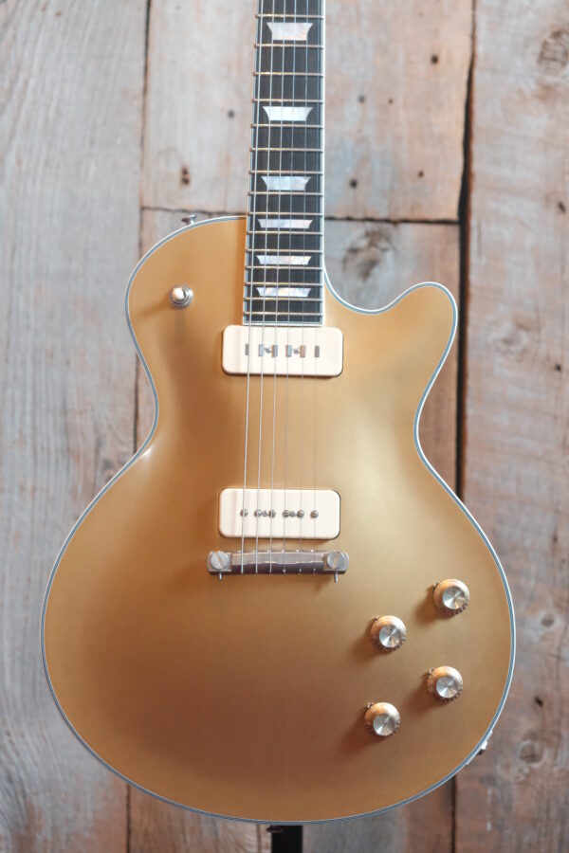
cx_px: 284
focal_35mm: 83
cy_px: 426
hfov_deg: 16.5
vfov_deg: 24.5
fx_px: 1968
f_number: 4
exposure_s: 1/60
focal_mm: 55
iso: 6400
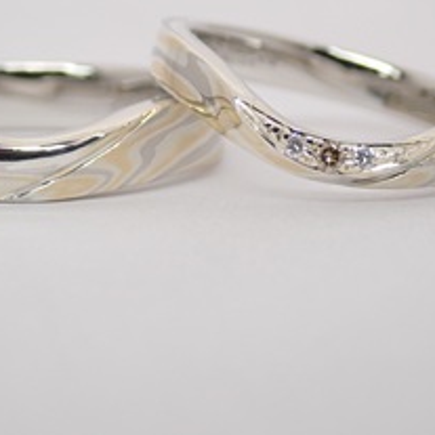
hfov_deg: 11.8
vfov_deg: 11.8
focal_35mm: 148
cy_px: 115
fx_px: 2104
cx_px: 174
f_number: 4.1
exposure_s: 1/100
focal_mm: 13.65
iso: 200
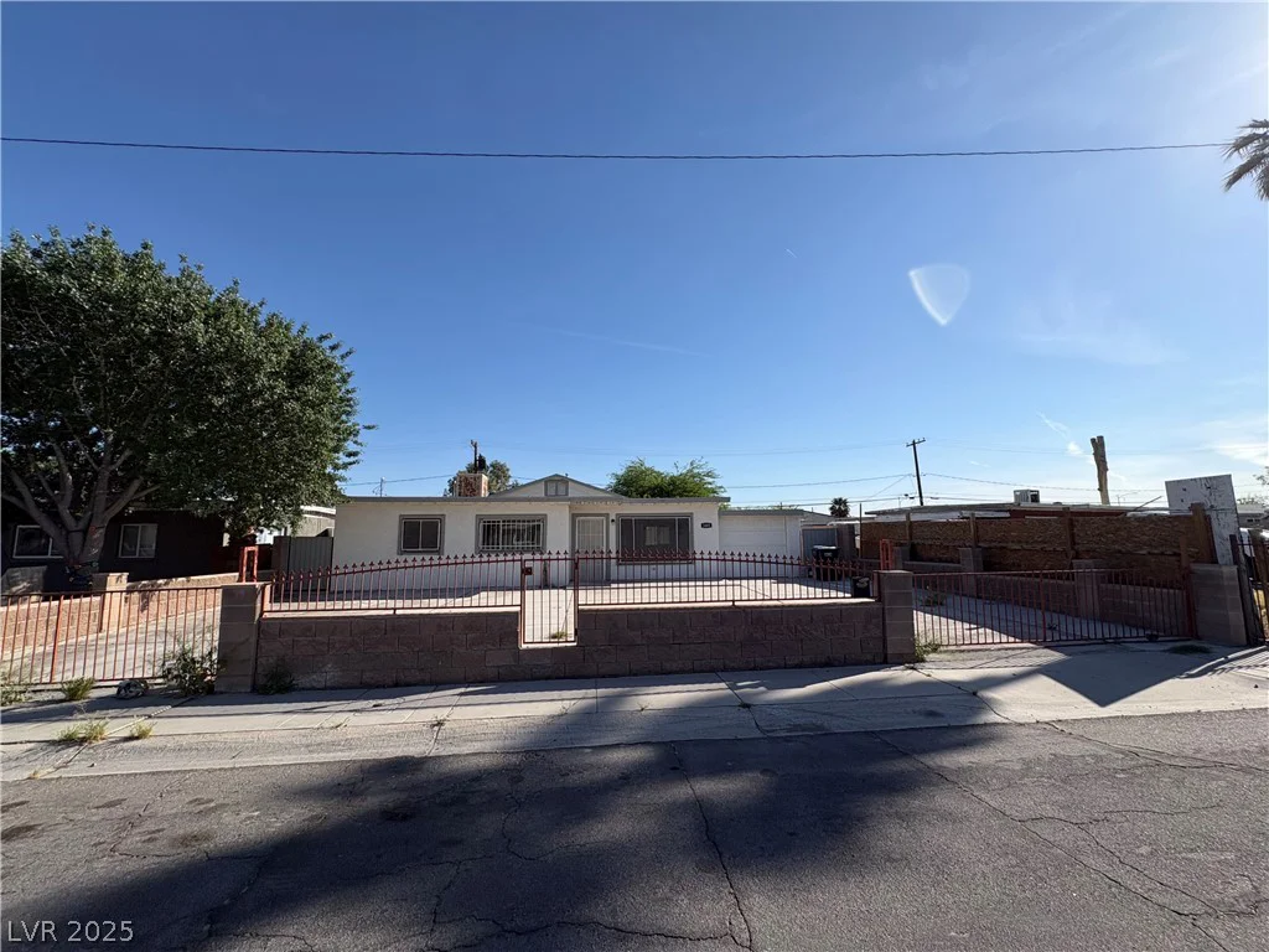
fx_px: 513
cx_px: 634
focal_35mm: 14
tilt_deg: +8.2
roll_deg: +0.5
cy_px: 476
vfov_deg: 85.7
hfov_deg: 102.1
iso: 50
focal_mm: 2.22
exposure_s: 1/2674
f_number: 2.2
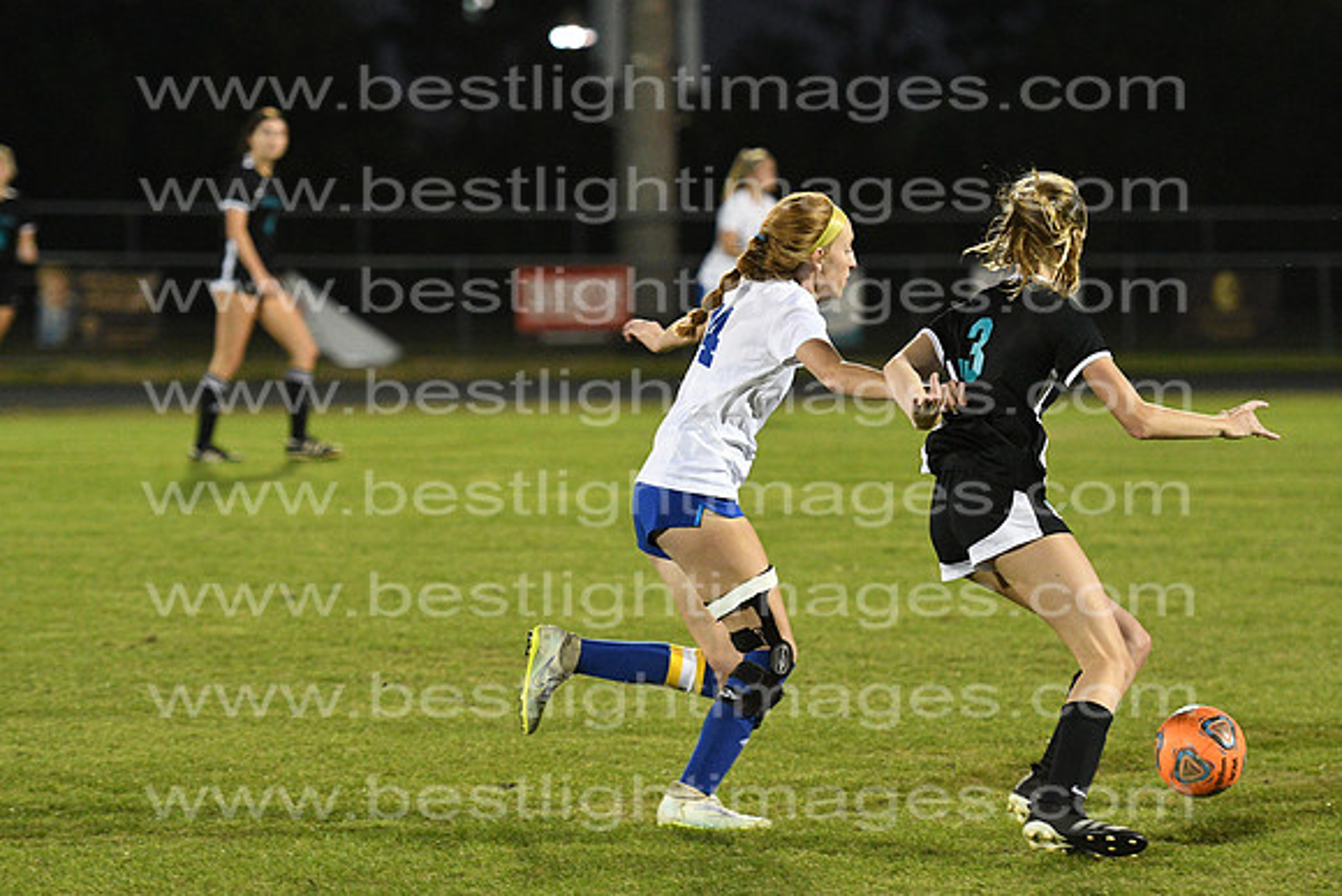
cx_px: 671
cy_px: 448
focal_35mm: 202
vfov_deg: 6.8
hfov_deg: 10.2
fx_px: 7550
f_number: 2.8
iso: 5000
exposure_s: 1/800
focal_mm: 135
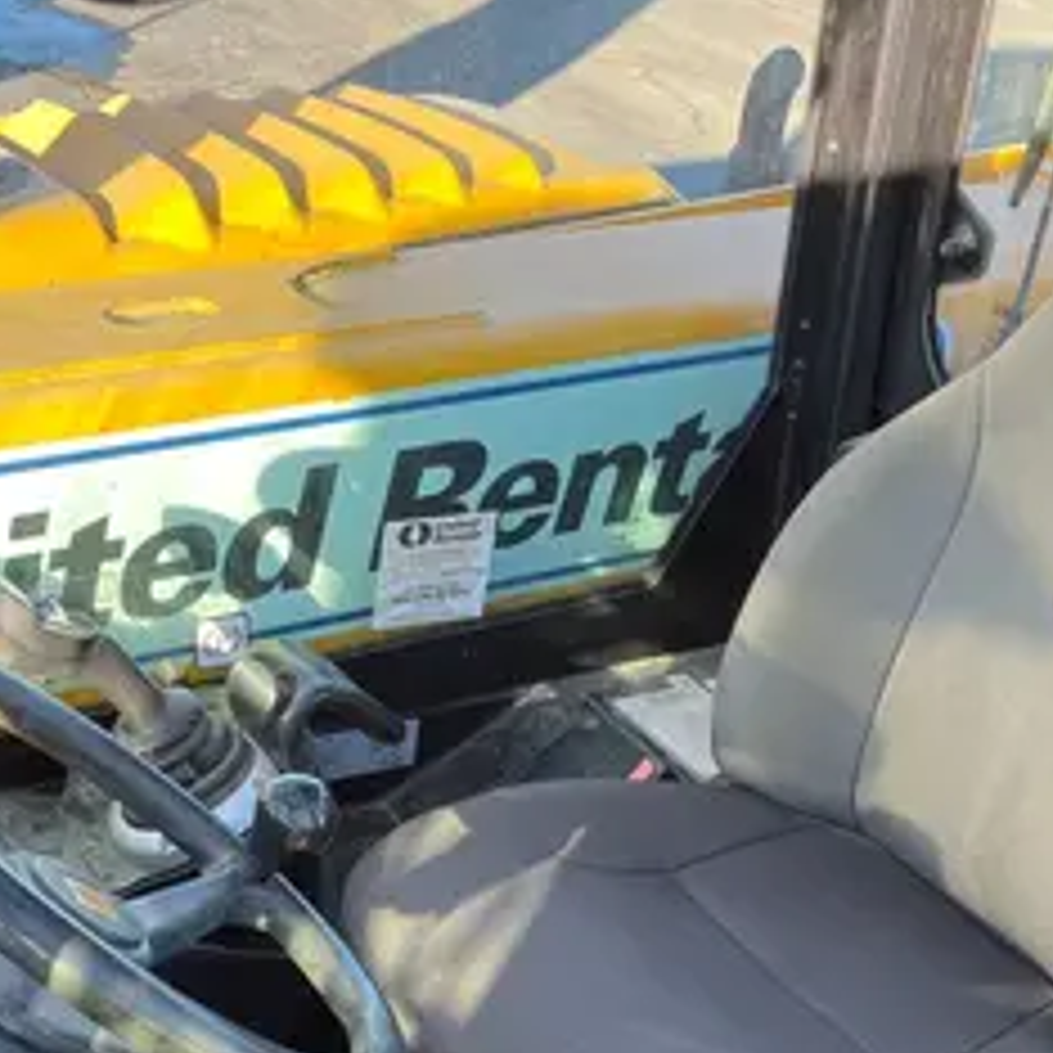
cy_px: 884
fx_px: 1858
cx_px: 436
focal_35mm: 54
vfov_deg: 30.6
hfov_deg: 31.6
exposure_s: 1/194
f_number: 1.6
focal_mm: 5.1
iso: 40
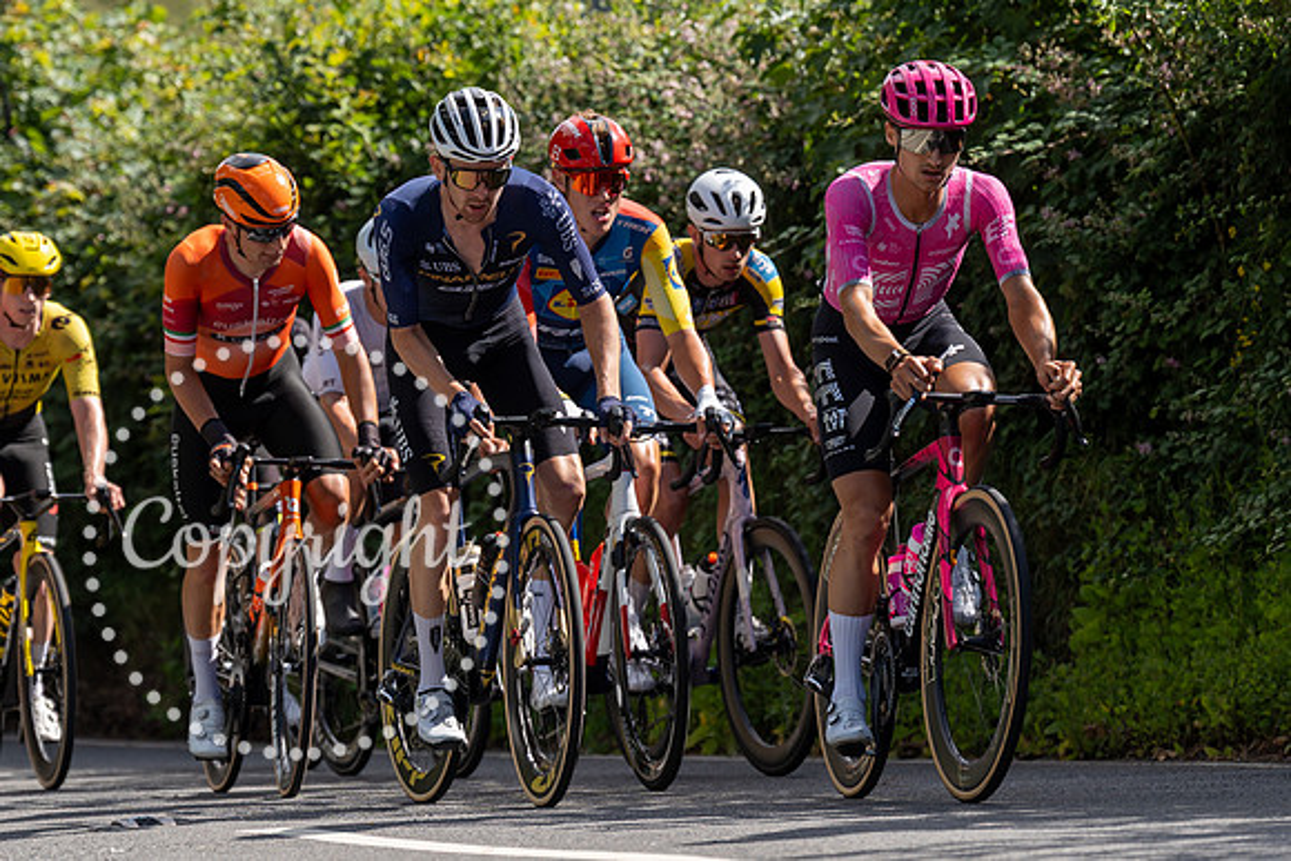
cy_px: 199
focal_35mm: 231
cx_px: 464
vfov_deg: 6.0
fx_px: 8279
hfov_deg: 8.9
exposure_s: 1/1000
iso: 100
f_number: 3.5
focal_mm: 150
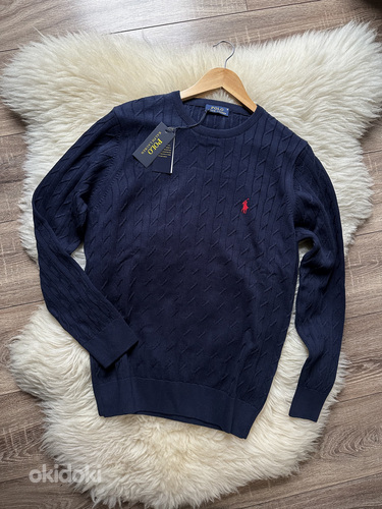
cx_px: 191
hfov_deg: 56.8
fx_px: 353
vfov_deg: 71.6
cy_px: 254
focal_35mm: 24
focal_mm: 6.86
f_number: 1.78
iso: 160
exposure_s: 1/121
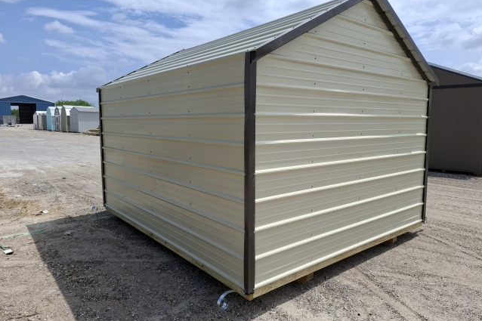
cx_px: 241
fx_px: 321
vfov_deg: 53.1
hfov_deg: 73.8
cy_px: 149
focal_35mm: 24
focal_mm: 5.54
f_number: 1.8
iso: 50
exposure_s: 1/2907
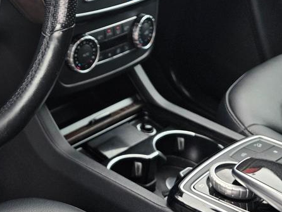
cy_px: -8
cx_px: -57
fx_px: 538
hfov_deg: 26.2
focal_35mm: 66
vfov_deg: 21.4
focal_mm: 6.3
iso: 50
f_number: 1.7
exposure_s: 1/180
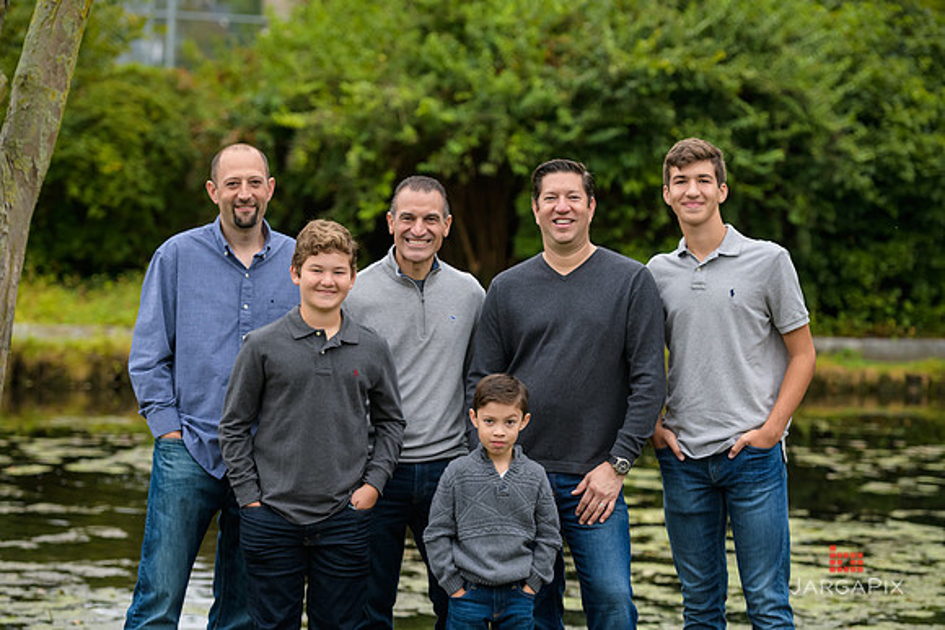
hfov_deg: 17.6
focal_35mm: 116
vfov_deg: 11.8
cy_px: 315
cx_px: 472
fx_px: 3046
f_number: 4
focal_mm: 116
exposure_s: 1/400
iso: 400
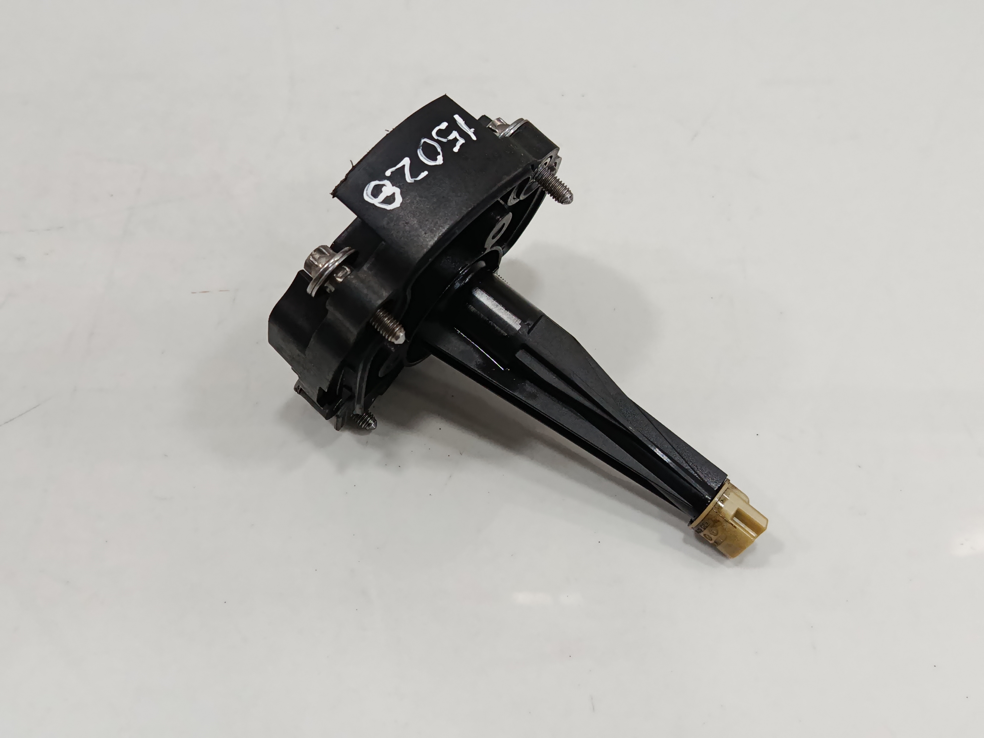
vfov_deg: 41.8
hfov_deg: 54.0
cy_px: 369
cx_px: 492
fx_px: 966
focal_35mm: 34
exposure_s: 1/100
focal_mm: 5.24
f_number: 1.7
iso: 890
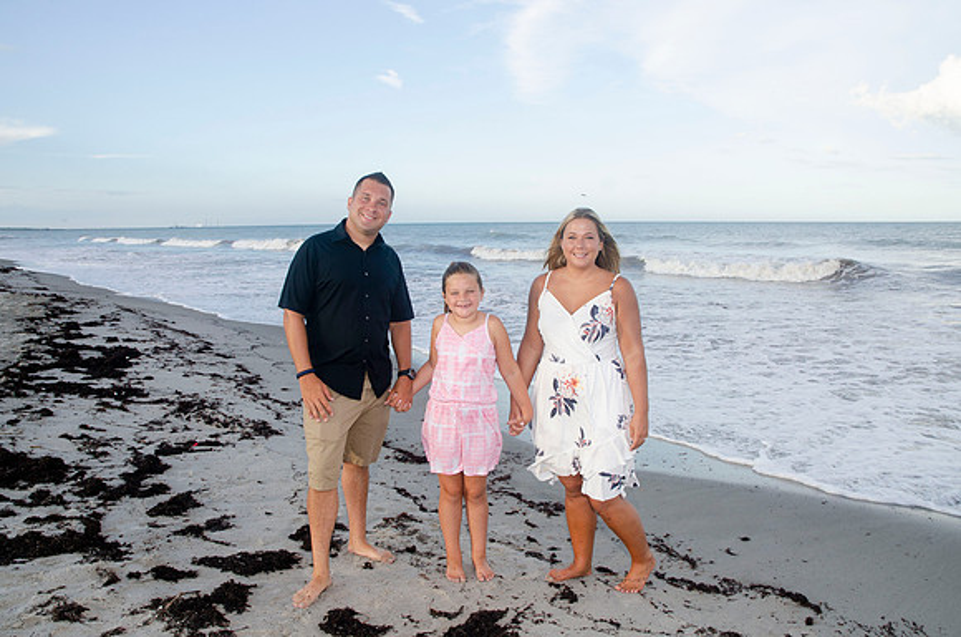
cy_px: 318
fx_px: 719
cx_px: 480
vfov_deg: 47.7
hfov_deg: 67.5
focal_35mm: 27
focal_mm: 18
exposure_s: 1/250
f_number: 8
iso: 100
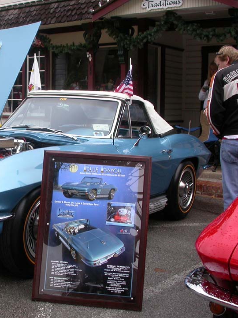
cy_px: 162
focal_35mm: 54
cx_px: 26
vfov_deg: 35.6
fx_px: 495
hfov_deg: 26.2
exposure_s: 1/158
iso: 100
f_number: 5.3
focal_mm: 7.85
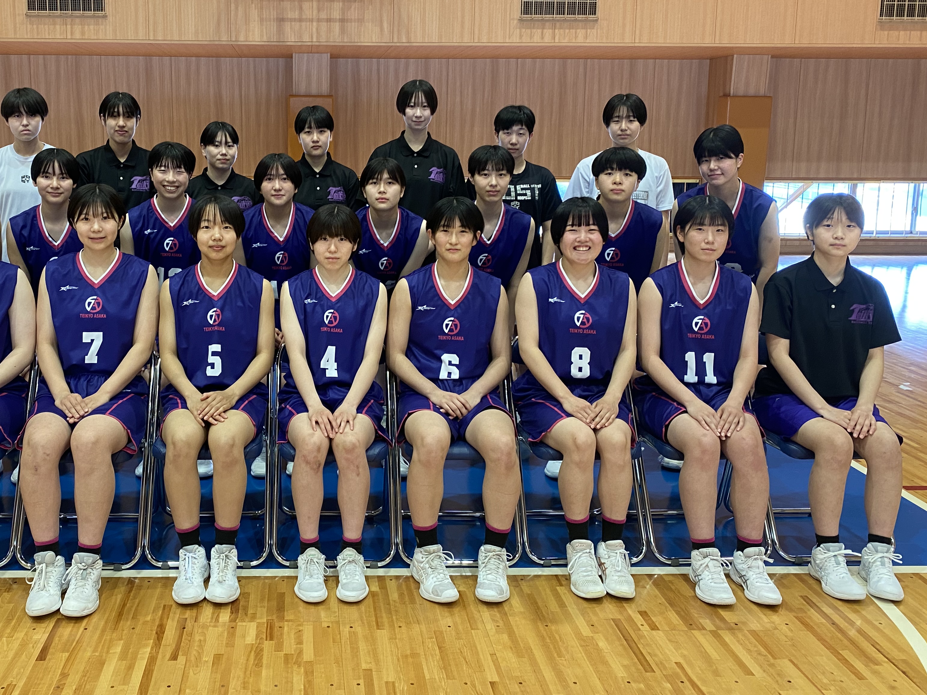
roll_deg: -0.5
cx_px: 327
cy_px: 274
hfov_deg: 53.1
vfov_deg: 41.6
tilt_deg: -7.7
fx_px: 910
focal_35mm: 34
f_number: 1.8
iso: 125
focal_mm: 4.25
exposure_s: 1/50
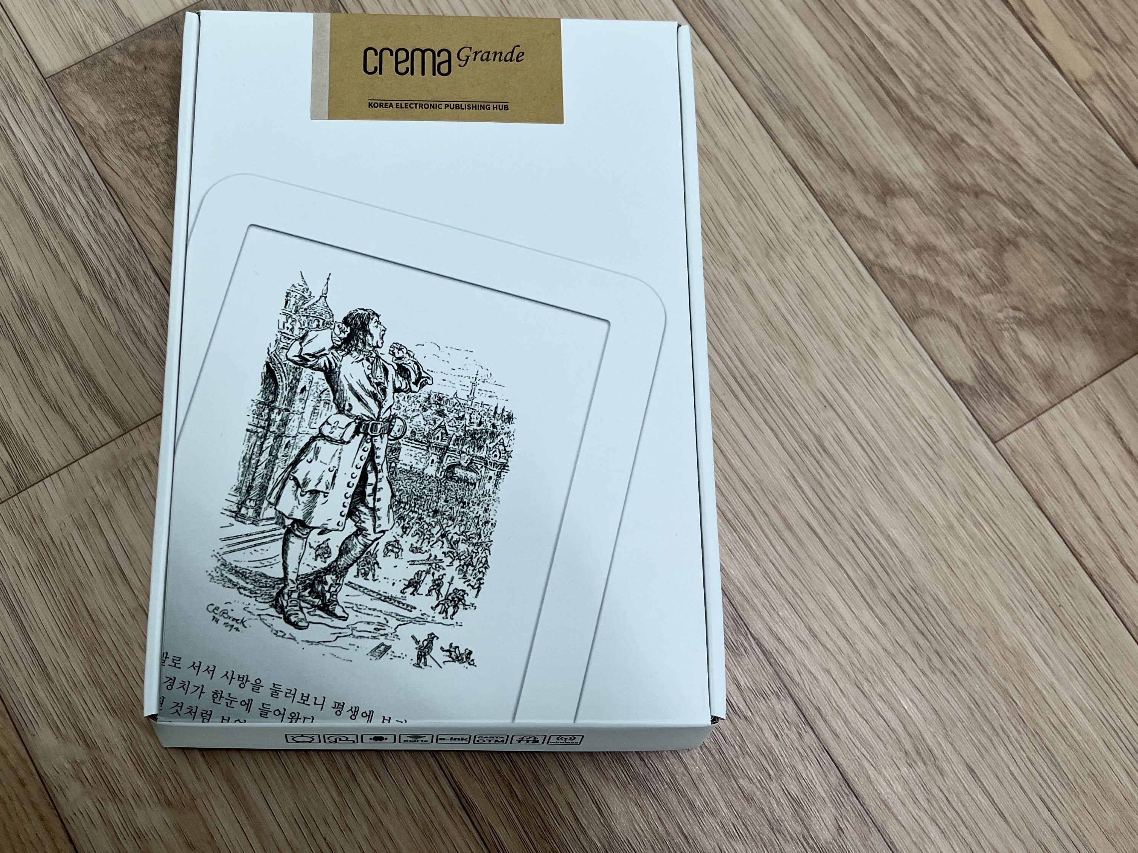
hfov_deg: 52.1
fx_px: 1151
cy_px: 387
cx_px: 433
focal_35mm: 35
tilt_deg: -75.8
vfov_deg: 40.7
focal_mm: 5.1
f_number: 1.6
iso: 100
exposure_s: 1/120
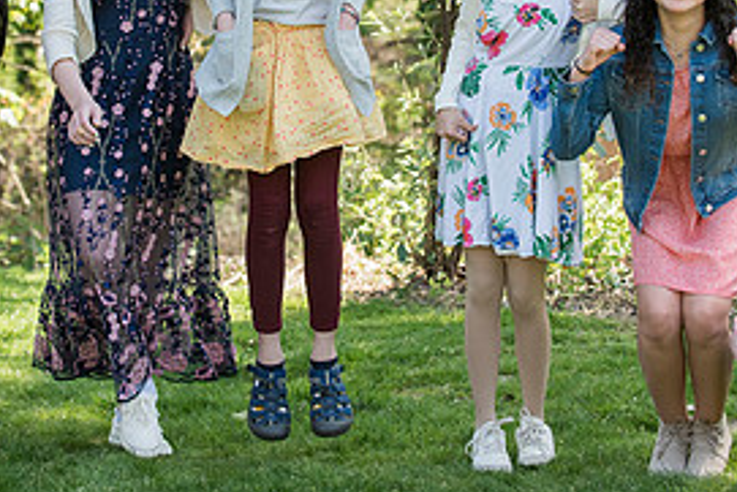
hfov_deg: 13.7
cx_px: 277
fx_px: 3072
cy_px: 56
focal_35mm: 150
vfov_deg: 9.1
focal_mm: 70
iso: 800
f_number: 4
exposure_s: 1/1000
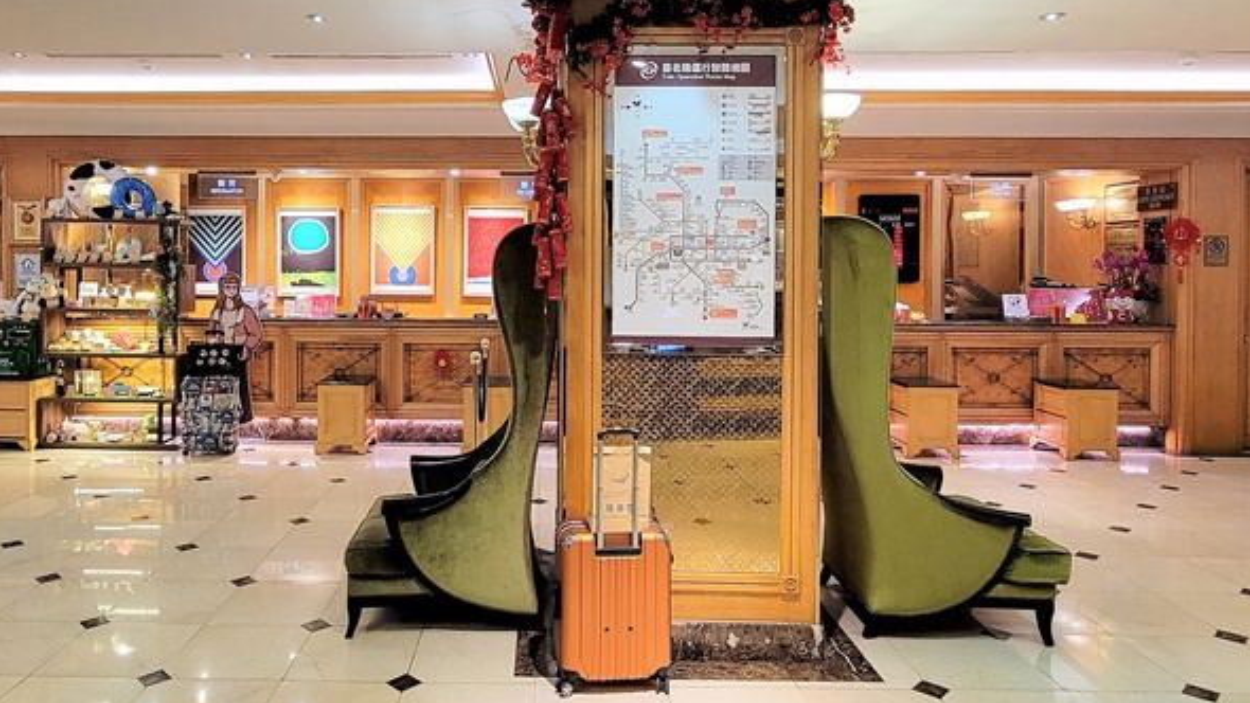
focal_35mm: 24
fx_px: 796
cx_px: 513
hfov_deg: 75.6
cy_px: 265
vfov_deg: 47.3
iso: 320
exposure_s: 1/39
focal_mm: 2.2
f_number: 2.2
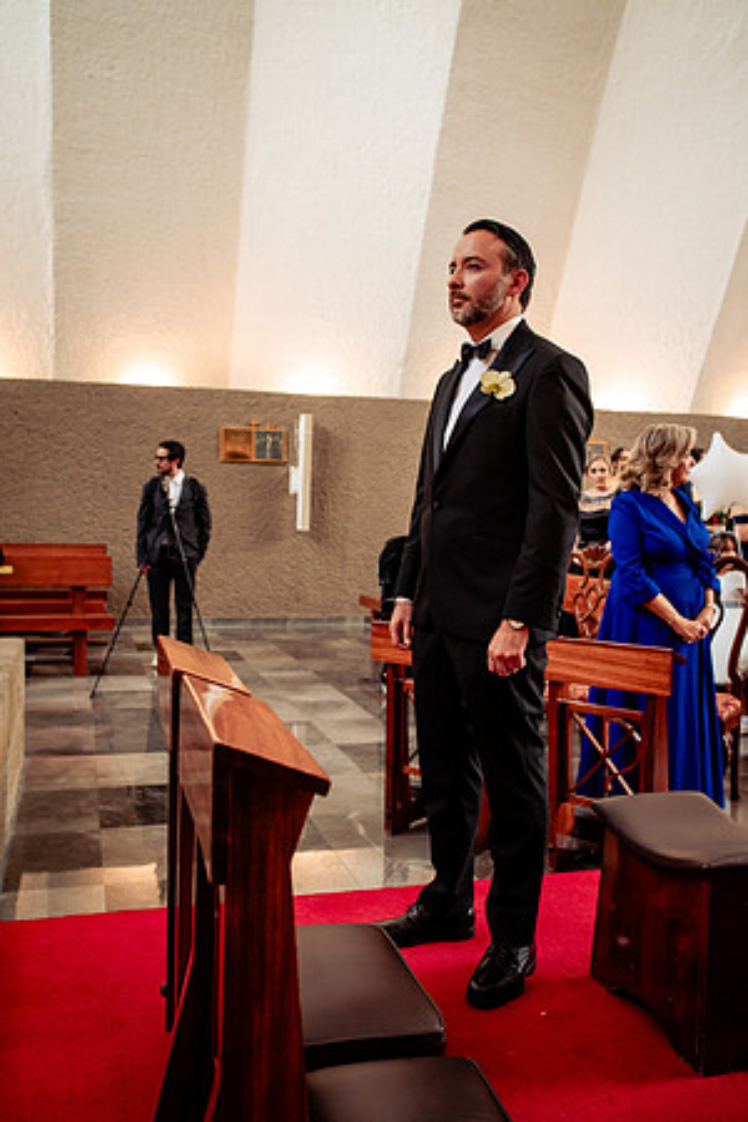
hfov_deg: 37.9
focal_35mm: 35
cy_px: 561
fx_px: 1091
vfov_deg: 54.4
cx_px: 374
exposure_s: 1/160
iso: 1600
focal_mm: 35
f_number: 4.5
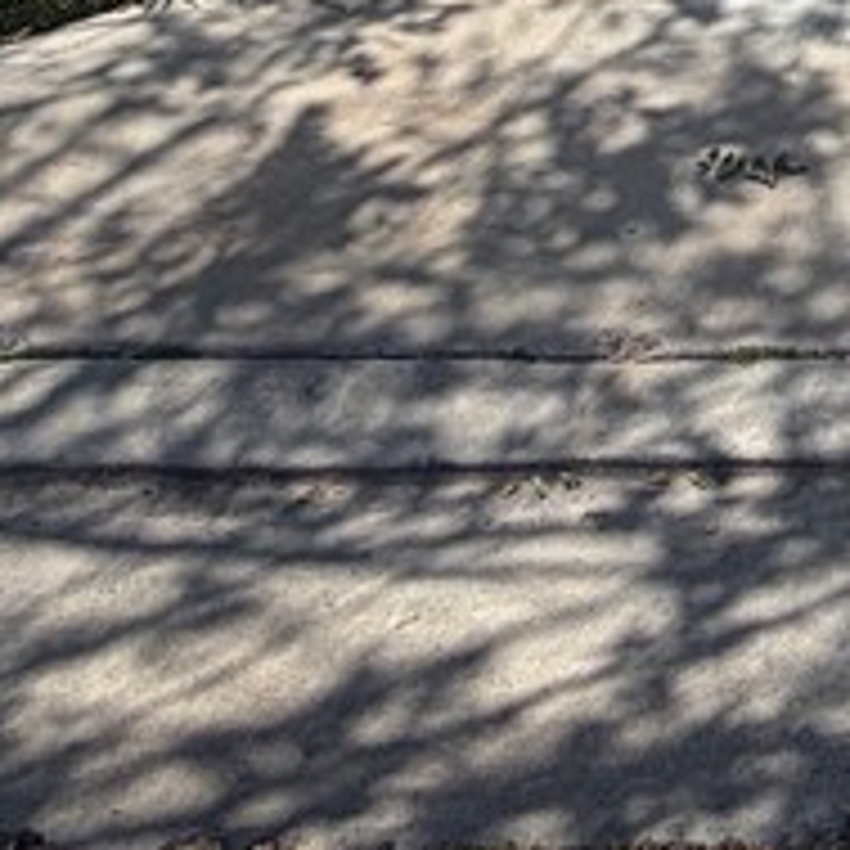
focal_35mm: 67
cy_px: -702
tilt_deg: -2.9
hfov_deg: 20.9
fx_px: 1861
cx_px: 1354
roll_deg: -0.5
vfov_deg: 19.2
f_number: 2.2
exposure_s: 1/985
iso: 20
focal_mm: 2.22
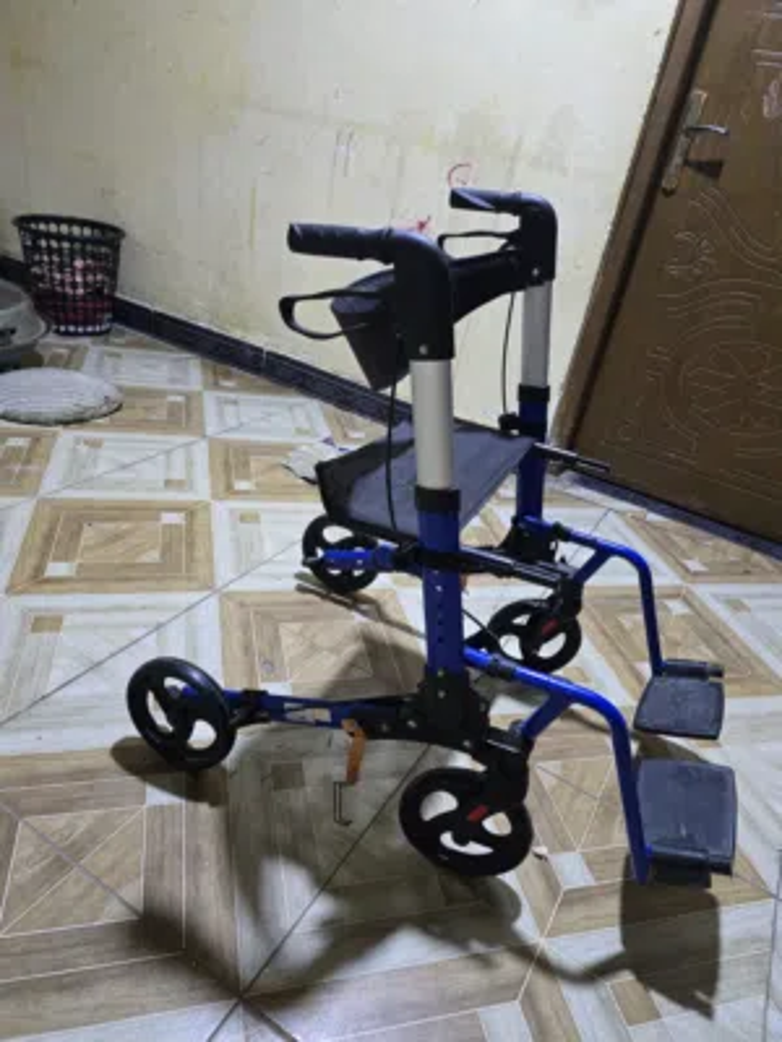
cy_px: 521
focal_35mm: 23
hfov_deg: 58.9
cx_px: 391
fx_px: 693
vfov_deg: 73.9
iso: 1000
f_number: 1.7
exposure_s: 1/100
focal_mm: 6.3
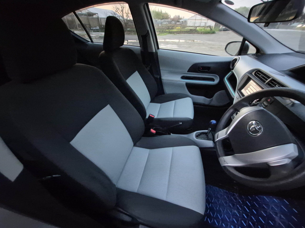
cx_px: 152
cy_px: 114
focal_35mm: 13
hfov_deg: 106.2
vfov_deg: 89.9
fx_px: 115
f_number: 2.2
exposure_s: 1/25
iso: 3200
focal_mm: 1.74
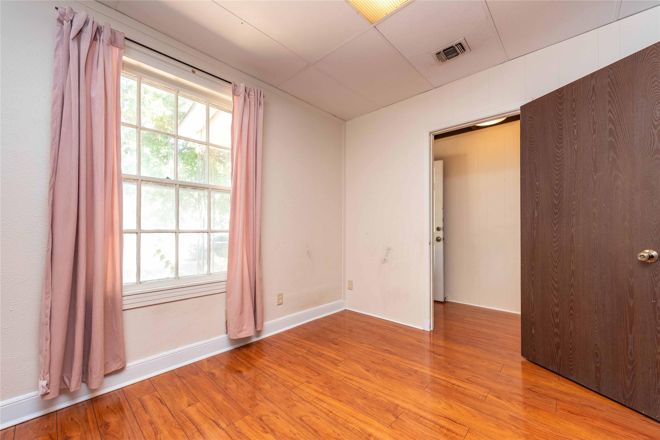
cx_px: 330
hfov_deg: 104.2
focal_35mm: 14
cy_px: 220
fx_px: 257
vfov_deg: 81.2
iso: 800
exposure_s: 1/80
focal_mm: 14
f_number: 4.5
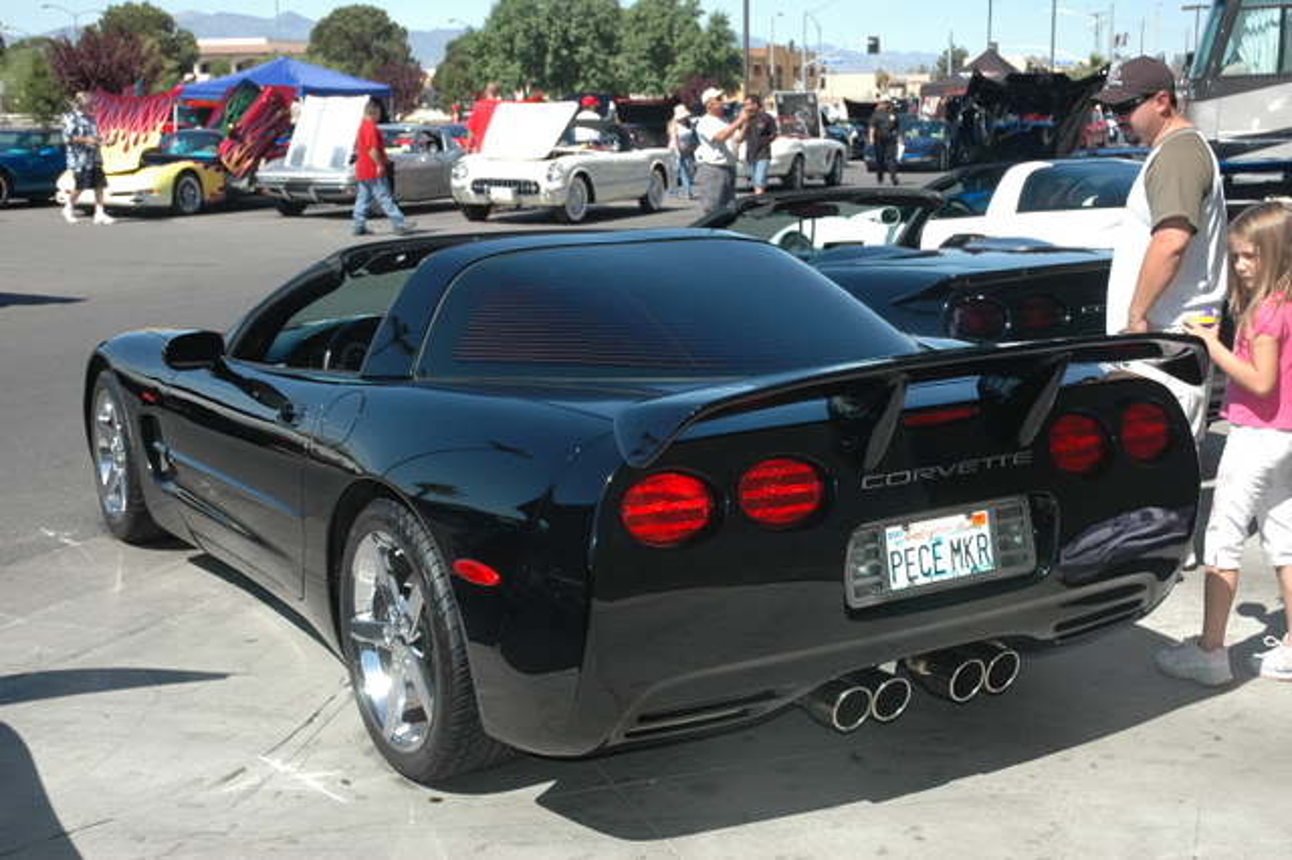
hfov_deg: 42.3
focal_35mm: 46
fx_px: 1668
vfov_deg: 28.9
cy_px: 430
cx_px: 646
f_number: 6.3
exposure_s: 1/500
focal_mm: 31
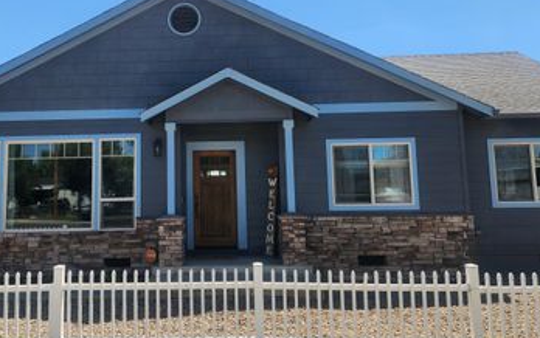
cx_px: 199
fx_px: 515
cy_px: 125
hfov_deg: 54.6
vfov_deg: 36.1
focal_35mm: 35
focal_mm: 5.4
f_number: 1.8
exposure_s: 1/1038
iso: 20
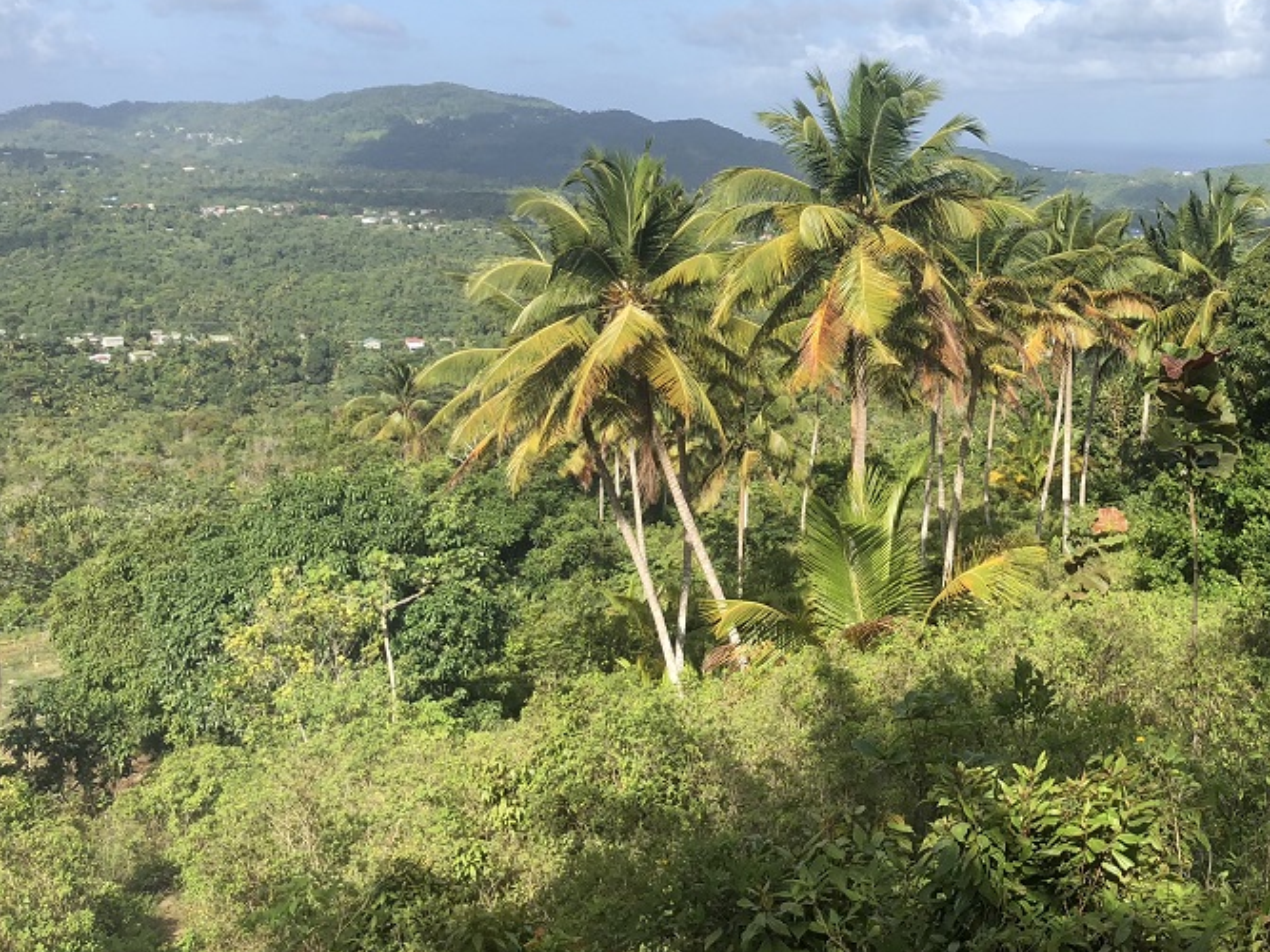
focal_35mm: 43
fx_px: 1577
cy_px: 280
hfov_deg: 42.3
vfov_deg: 33.1
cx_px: 973
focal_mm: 4
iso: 20
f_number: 1.8
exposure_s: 1/1779
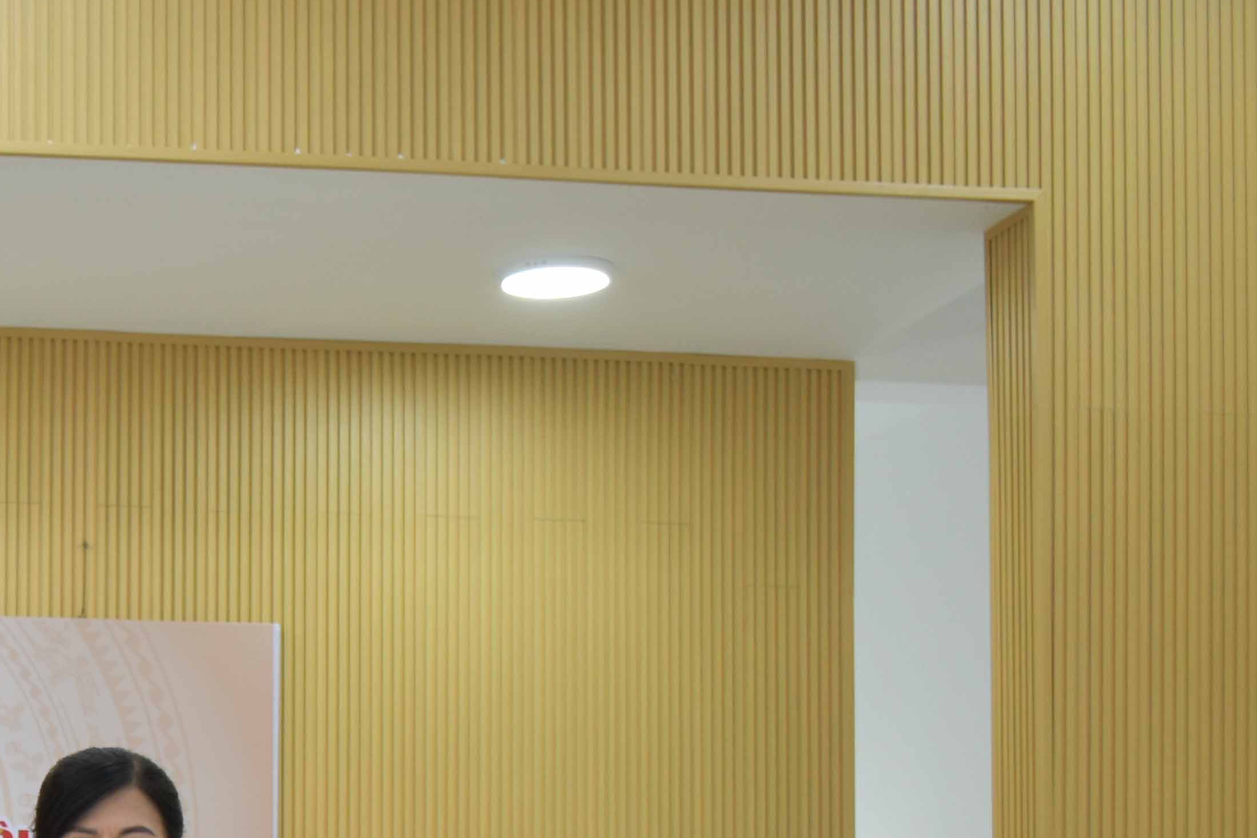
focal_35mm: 102
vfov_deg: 12.9
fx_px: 3574
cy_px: 1109
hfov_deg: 18.3
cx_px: -458
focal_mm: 25
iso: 400
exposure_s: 1/50
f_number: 4
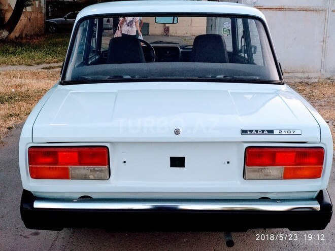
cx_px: 168
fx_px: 503
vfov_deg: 28.0
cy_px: 126
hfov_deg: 36.8
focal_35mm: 52
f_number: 2.6
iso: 125
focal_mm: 5.99
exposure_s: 1/100
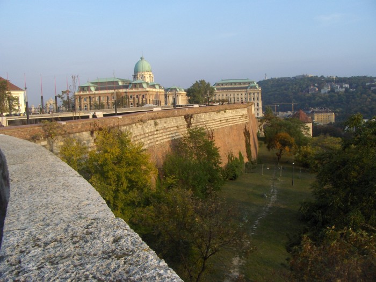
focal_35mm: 35
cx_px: 188
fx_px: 380
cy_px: 141
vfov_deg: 40.7
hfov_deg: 52.6
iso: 100
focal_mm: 5.8
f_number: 4.3
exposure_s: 1/236
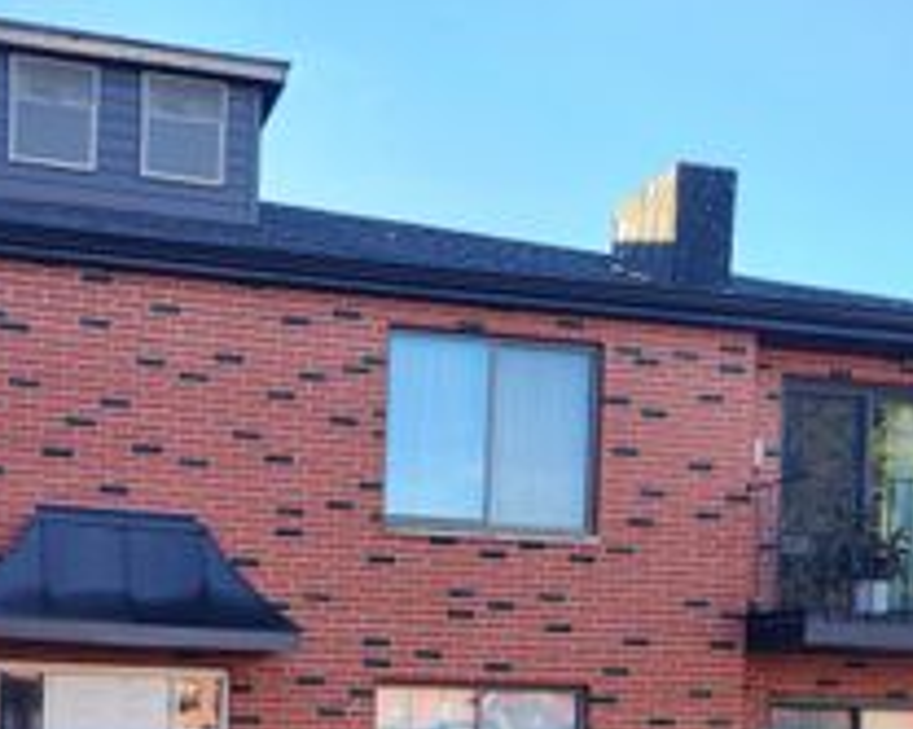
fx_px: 1458
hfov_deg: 34.3
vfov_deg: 26.6
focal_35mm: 54
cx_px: 263
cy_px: 718
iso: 12
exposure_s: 1/202
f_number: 1.8
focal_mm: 6.4
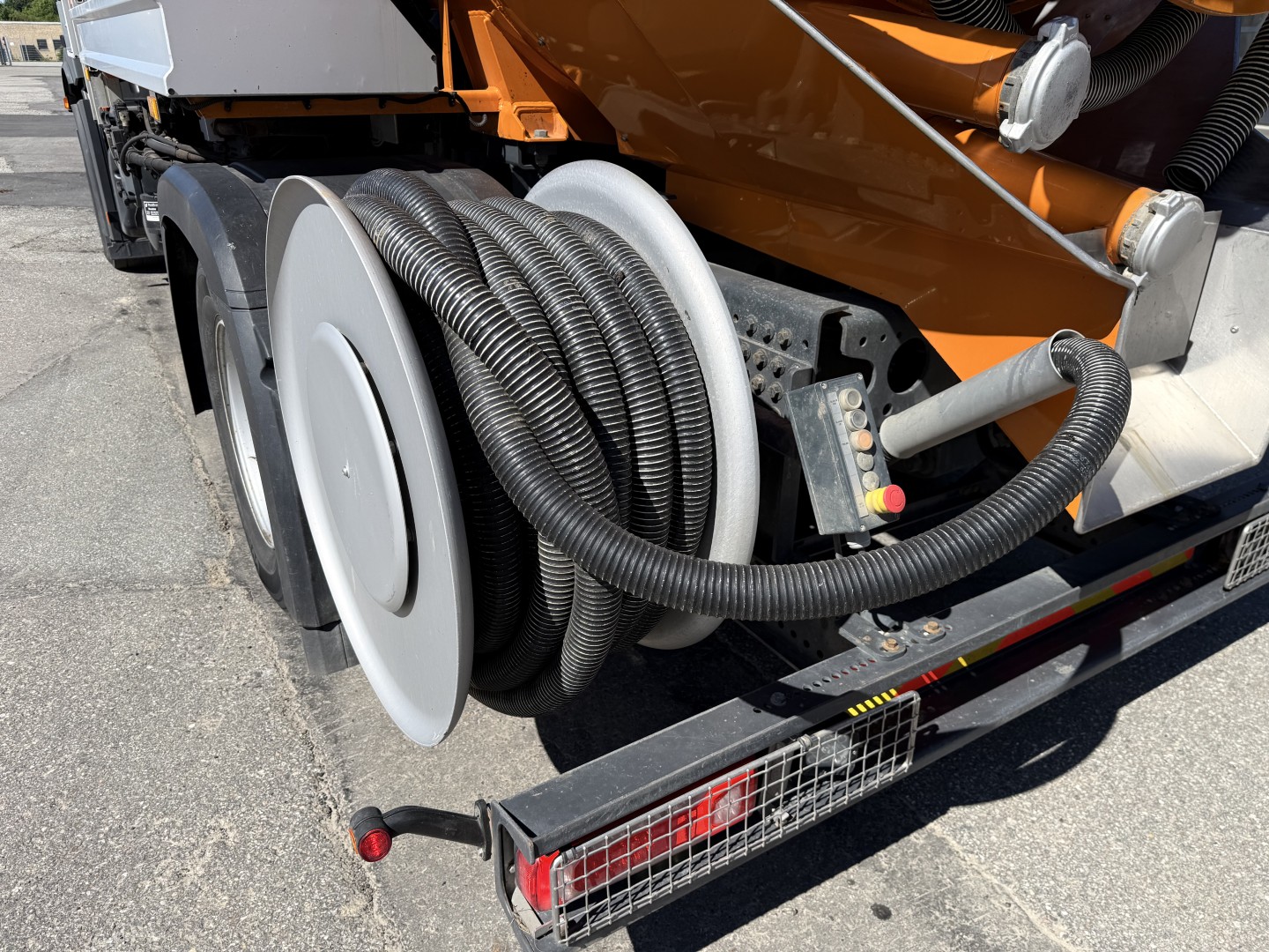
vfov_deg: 56.8
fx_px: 880
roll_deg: -2.6
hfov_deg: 71.6
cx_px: 634
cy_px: 476
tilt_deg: -23.5
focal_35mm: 24
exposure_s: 1/3584
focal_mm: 6.76
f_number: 1.78
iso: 80
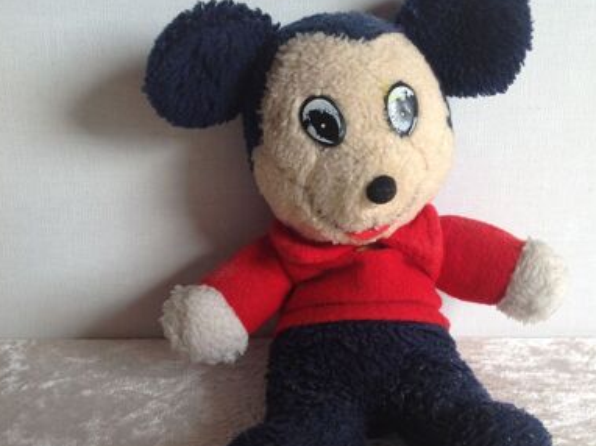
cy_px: 250
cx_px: 364
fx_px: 757
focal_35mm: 44
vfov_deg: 32.8
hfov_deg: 42.7
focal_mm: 4.28
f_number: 2.4
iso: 64
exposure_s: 1/120
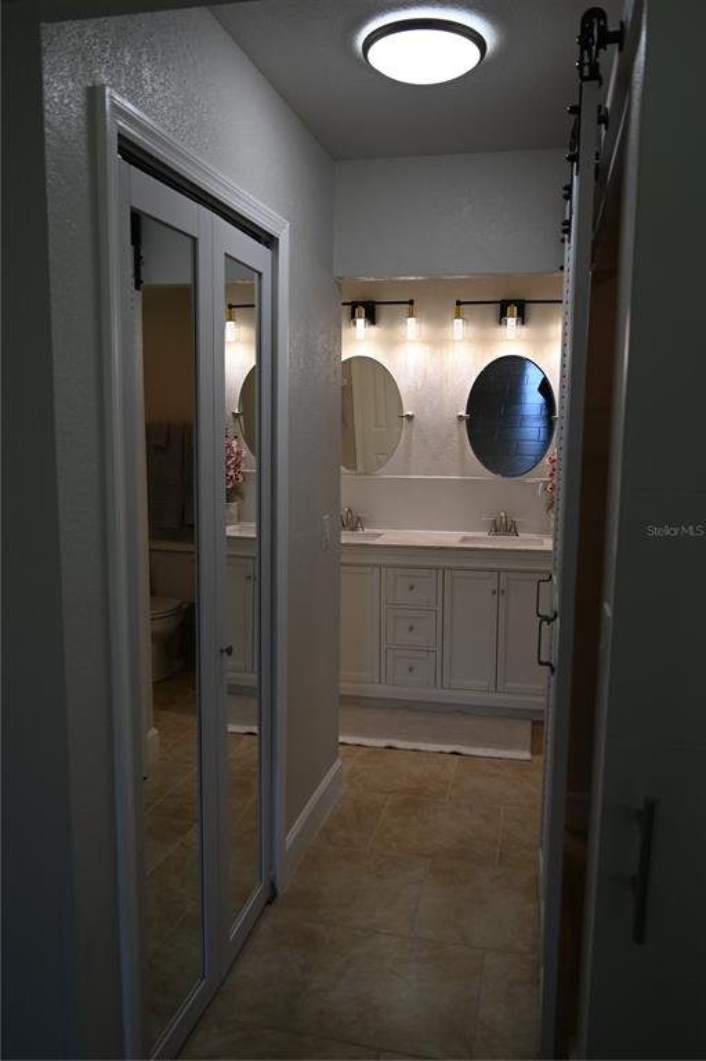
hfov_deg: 47.9
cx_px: 353
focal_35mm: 27
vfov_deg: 67.4
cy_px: 530
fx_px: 795
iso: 400
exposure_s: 1/250
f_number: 4
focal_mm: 18
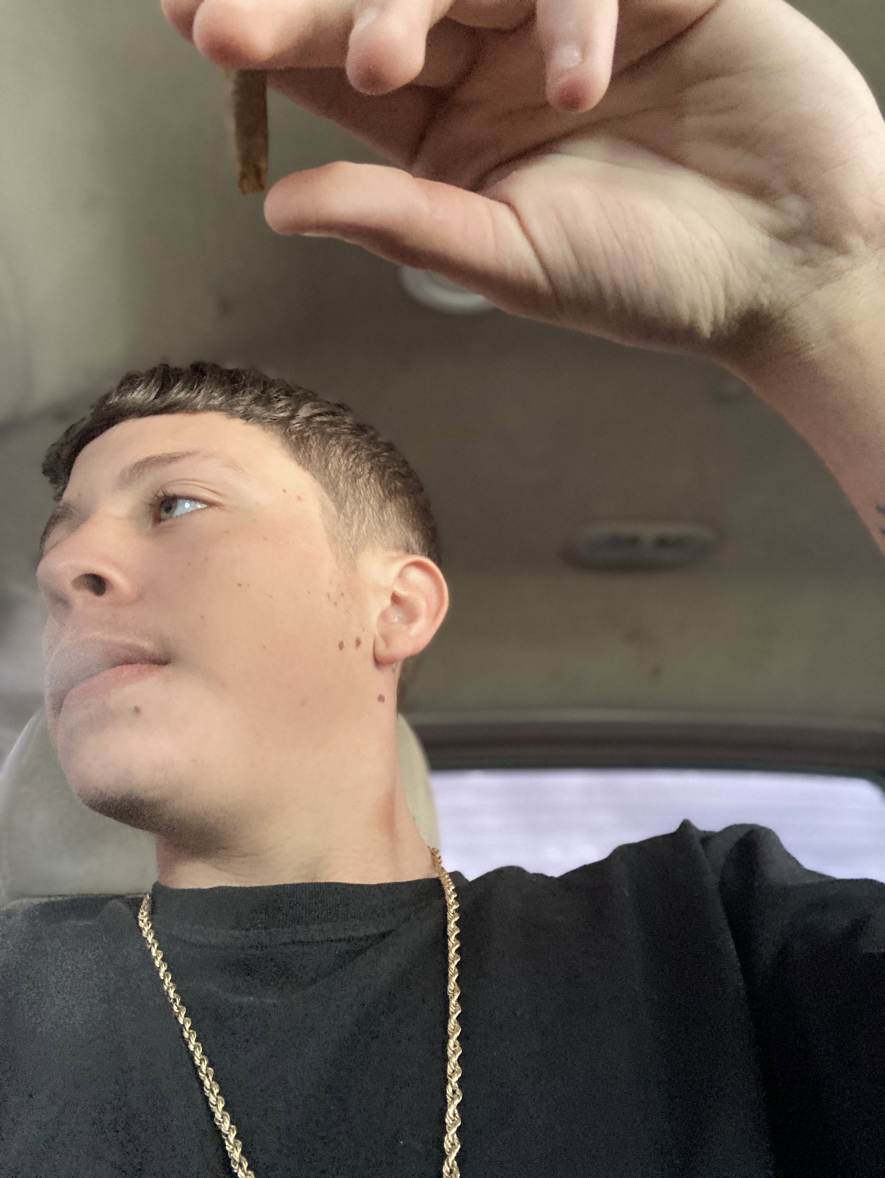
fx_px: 1090
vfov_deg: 56.8
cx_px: 442
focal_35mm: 32
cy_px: 589
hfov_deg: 44.2
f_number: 2.2
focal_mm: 2.87
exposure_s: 1/60
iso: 250
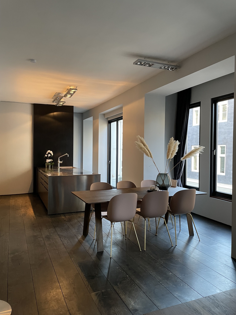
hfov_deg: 53.1
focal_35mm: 26
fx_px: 236
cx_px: 118
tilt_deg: +0.0
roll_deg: -0.1
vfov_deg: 67.3
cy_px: 158
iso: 250
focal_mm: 4.2
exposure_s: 1/50
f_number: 1.6
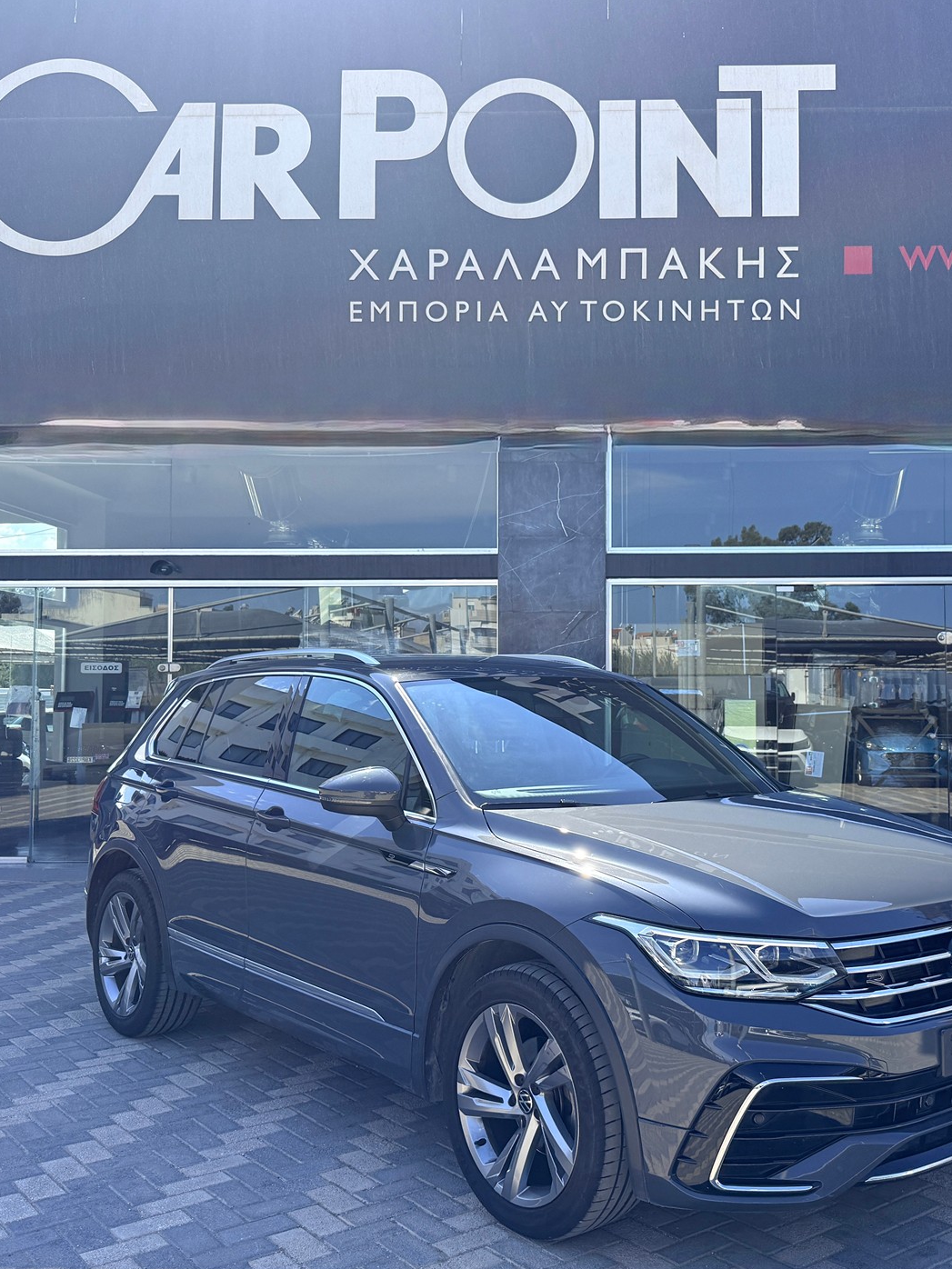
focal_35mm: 33
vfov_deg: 55.4
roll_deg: -0.5
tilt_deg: +3.9
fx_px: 1210
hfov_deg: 42.6
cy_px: 634
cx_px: 593
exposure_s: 1/2370
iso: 100
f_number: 1.78
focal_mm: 6.76
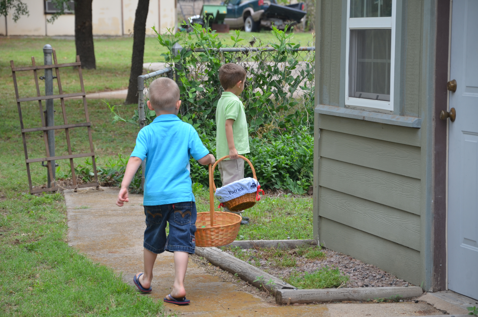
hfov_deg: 14.9
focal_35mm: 138
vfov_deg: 9.9
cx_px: 239
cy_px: 158
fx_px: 1829
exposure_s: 1/160
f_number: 6.3
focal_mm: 92
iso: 200
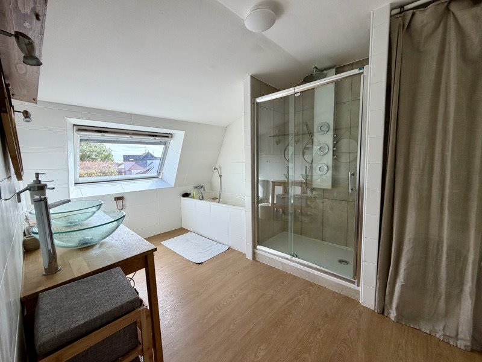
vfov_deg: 85.7
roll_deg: +3.1
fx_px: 195
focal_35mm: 14
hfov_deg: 102.1
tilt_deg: -5.0
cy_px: 181
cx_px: 241
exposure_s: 1/121
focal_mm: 2.22
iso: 64
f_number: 2.2
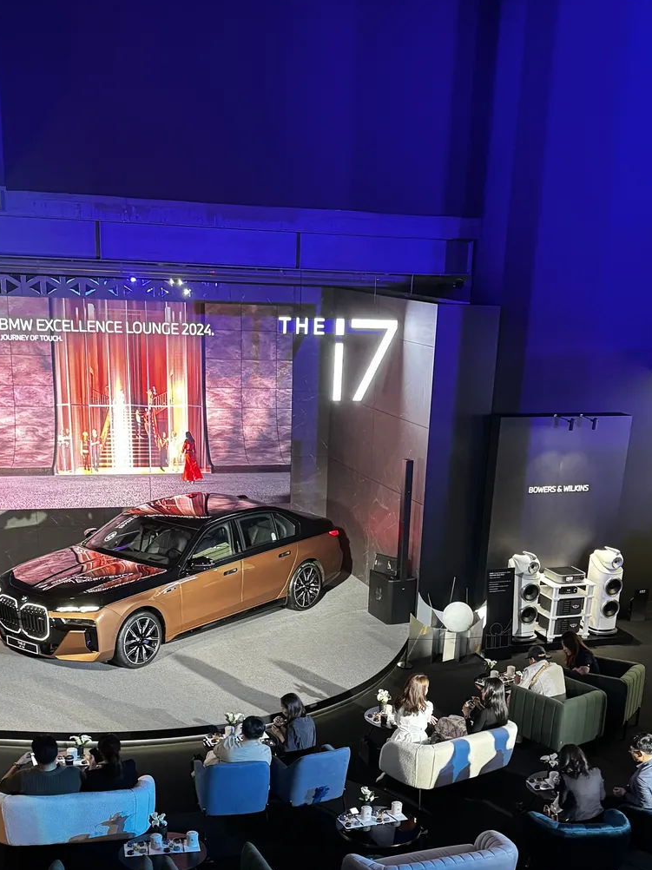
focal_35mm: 46
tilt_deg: -21.7
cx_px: 377
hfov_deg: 31.5
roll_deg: -3.0
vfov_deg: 39.6
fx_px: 1156
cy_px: 700
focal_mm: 6.76
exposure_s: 1/49
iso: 800
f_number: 1.78
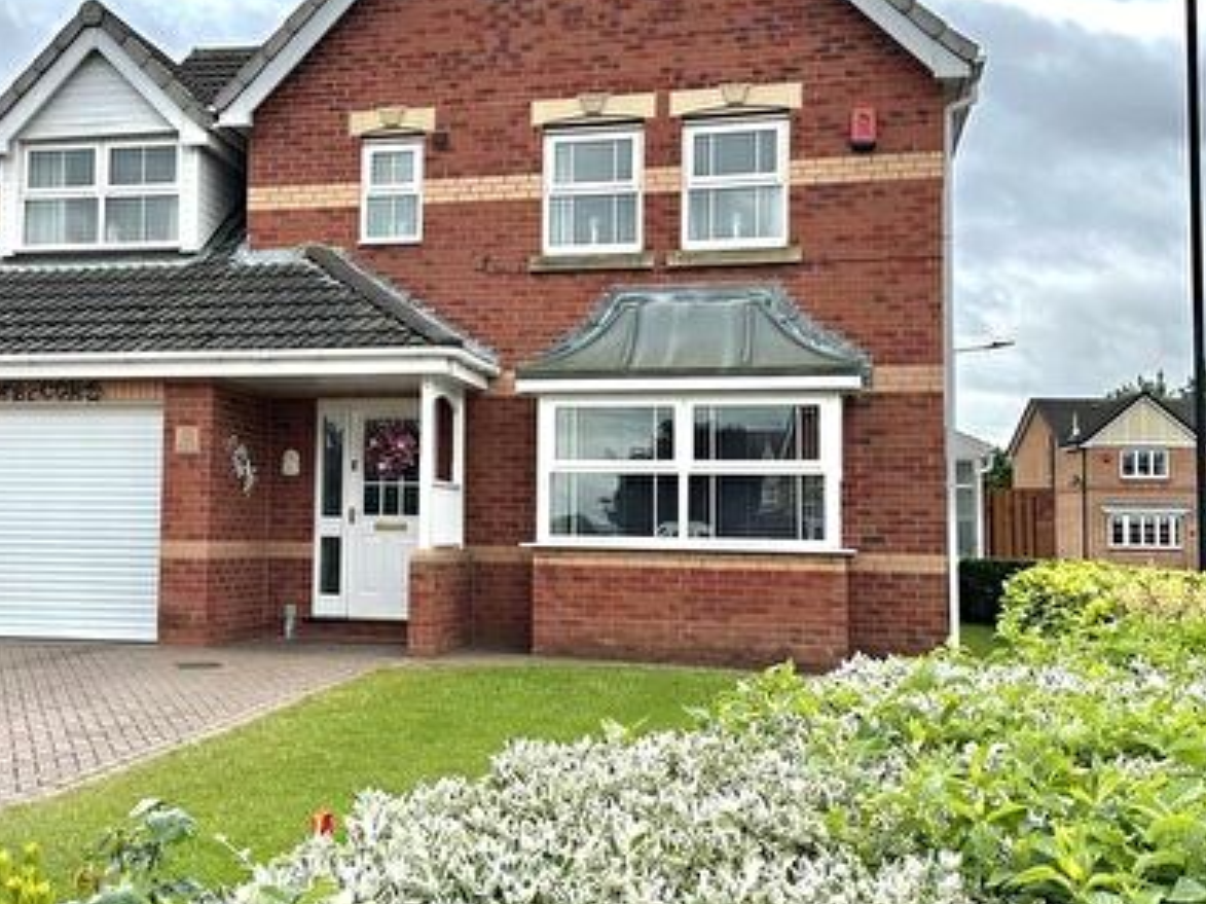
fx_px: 1498
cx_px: 419
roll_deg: -0.4
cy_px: 418
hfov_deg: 43.4
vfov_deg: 33.6
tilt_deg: +4.2
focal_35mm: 43
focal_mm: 6.86
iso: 80
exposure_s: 1/4016
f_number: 1.78
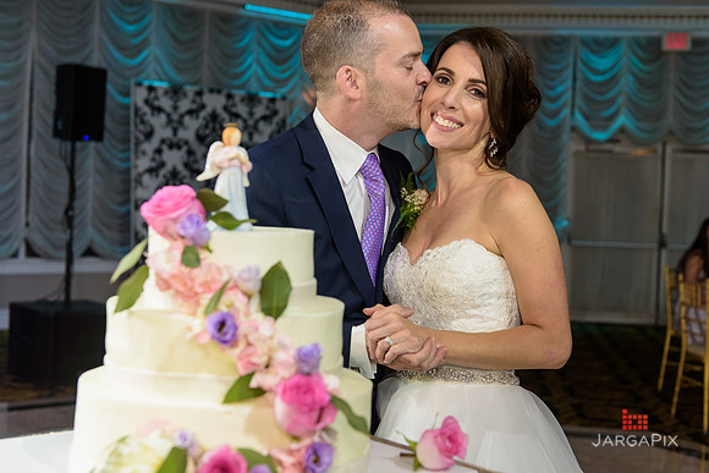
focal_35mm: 48
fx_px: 946
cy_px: 236
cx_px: 354
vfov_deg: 28.1
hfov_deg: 41.1
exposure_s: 1/125
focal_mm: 48
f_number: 3.2
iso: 1000
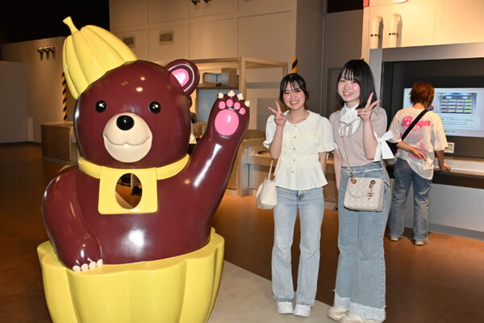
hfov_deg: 55.1
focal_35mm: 34
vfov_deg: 38.4
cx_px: 242
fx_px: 464
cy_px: 162
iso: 800
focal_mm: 23
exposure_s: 1/60
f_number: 7.1
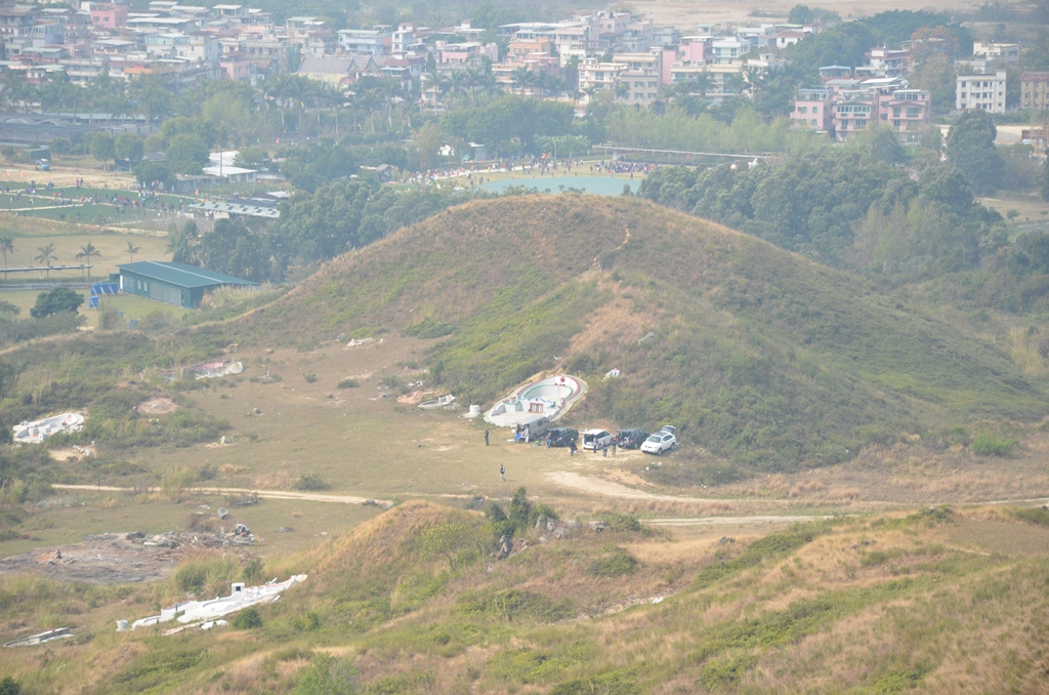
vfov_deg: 8.7
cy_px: 348
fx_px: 4579
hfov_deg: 13.1
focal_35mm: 158
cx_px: 524
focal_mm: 105
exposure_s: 1/250
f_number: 8
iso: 110
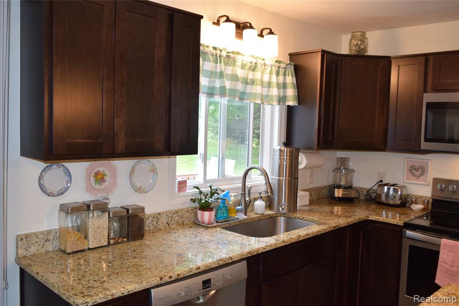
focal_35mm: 33
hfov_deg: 57.2
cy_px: 153
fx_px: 421
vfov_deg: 39.9
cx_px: 230
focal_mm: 22
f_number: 5
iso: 800
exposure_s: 1/100
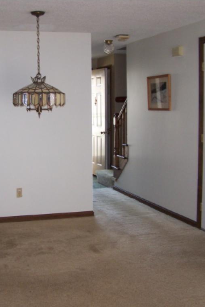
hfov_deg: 25.3
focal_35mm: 53
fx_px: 453
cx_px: 58
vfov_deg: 37.5
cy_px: 154
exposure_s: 1/60
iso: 140
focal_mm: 6.3
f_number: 2.8
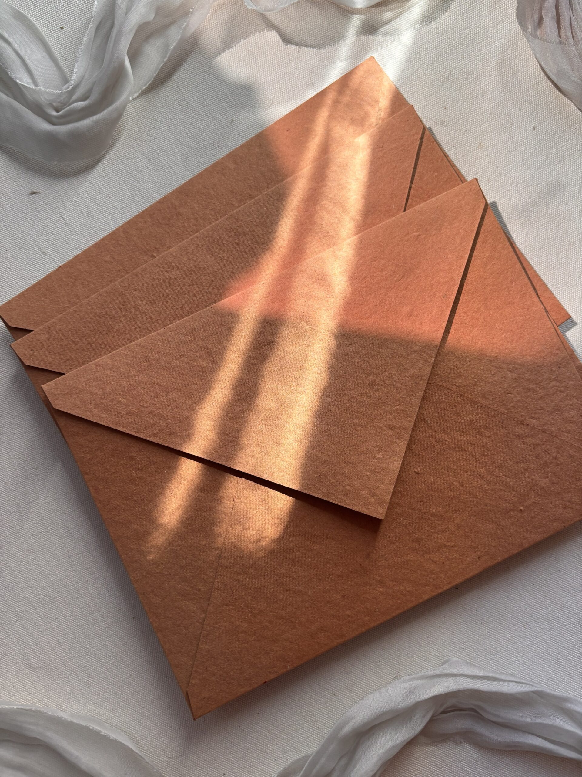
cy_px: 388
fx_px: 583
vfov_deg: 67.3
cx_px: 291
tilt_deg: -83.8
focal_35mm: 26
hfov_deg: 53.1
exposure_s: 1/120
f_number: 1.6
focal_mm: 5.96
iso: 80
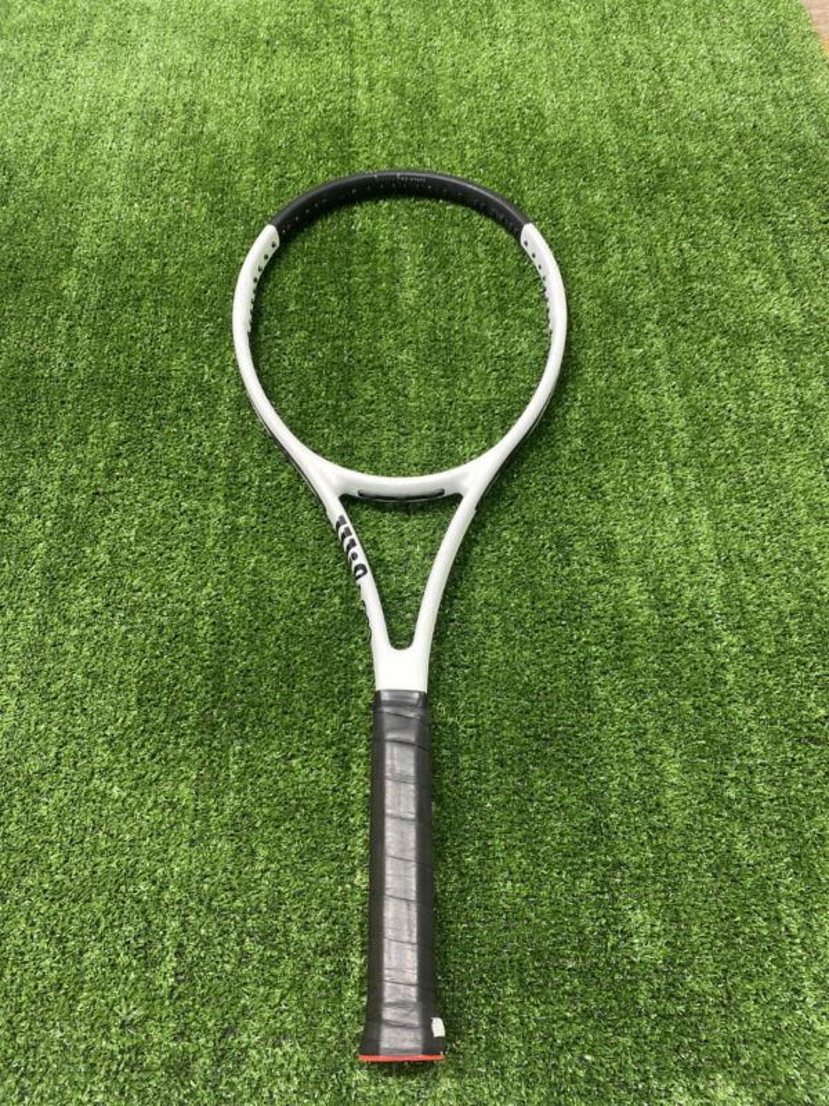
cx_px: 414
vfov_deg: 67.3
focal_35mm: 26
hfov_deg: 53.1
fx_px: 830
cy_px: 553
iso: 200
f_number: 1.8
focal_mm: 4.2
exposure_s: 1/50
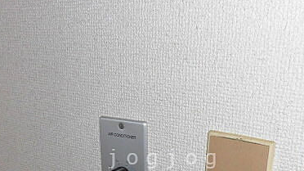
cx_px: 164
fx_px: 363
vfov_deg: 25.6
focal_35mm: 45
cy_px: 159
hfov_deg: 45.4
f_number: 3.1
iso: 100
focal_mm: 4.3
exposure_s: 1/40
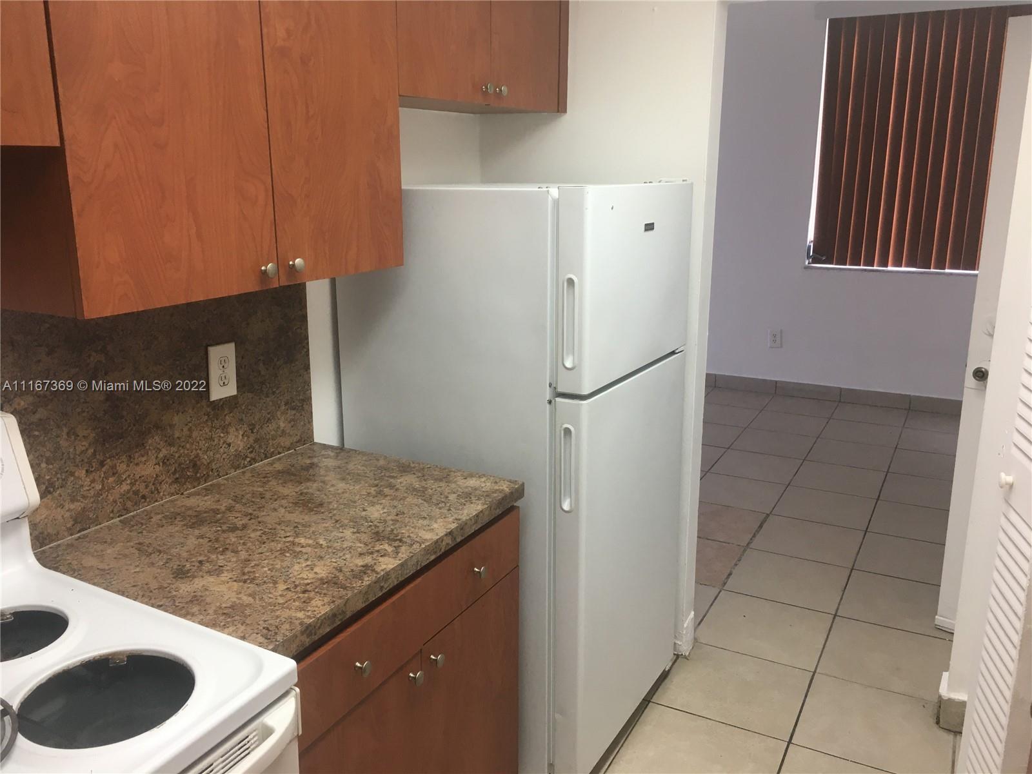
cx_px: 516
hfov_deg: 61.7
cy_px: 387
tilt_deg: -13.6
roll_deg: +1.0
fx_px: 865
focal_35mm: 29
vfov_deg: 48.2
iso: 64
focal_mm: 4.15
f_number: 2.2
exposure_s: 1/30
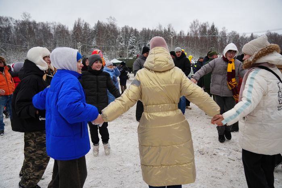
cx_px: 141
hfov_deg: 73.7
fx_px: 188
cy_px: 94
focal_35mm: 24
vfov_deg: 53.1
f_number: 3.5
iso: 640
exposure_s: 1/1600
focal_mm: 24
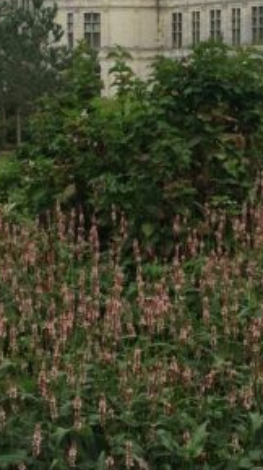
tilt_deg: -1.6
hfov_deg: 14.3
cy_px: 137
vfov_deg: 25.1
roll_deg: +1.1
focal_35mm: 84
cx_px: 209
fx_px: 1044
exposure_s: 1/1866
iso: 32
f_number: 2.2
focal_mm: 4.15
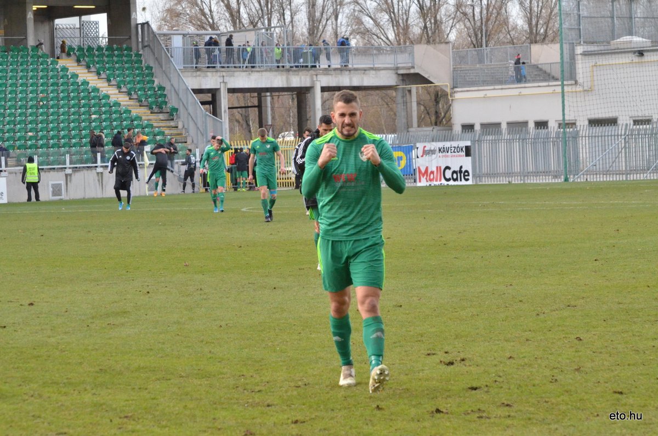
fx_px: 2326
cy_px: 218
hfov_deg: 16.1
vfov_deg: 10.7
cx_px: 329
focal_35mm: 128
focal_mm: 85
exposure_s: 1/800
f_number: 7.1
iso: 3200
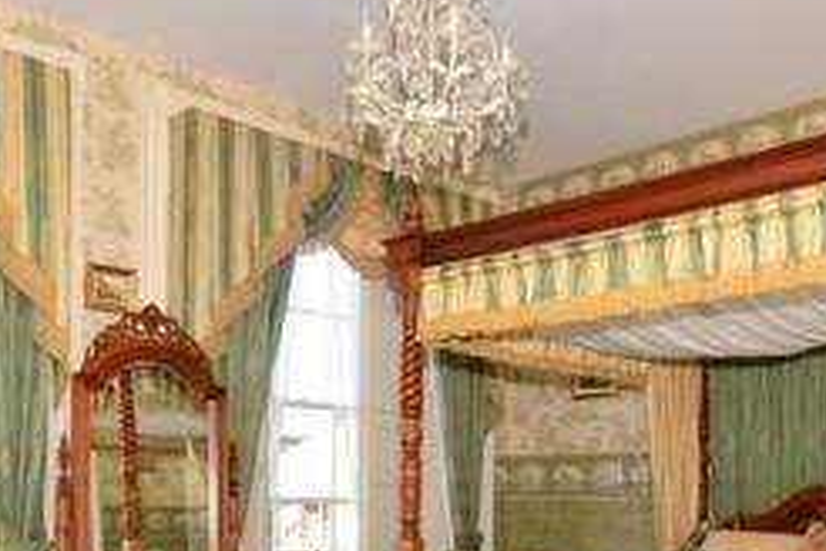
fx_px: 918
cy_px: 465
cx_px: 383
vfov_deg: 32.2
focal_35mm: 40
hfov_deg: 48.4
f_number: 7.1
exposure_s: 1/200
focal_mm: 10
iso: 640
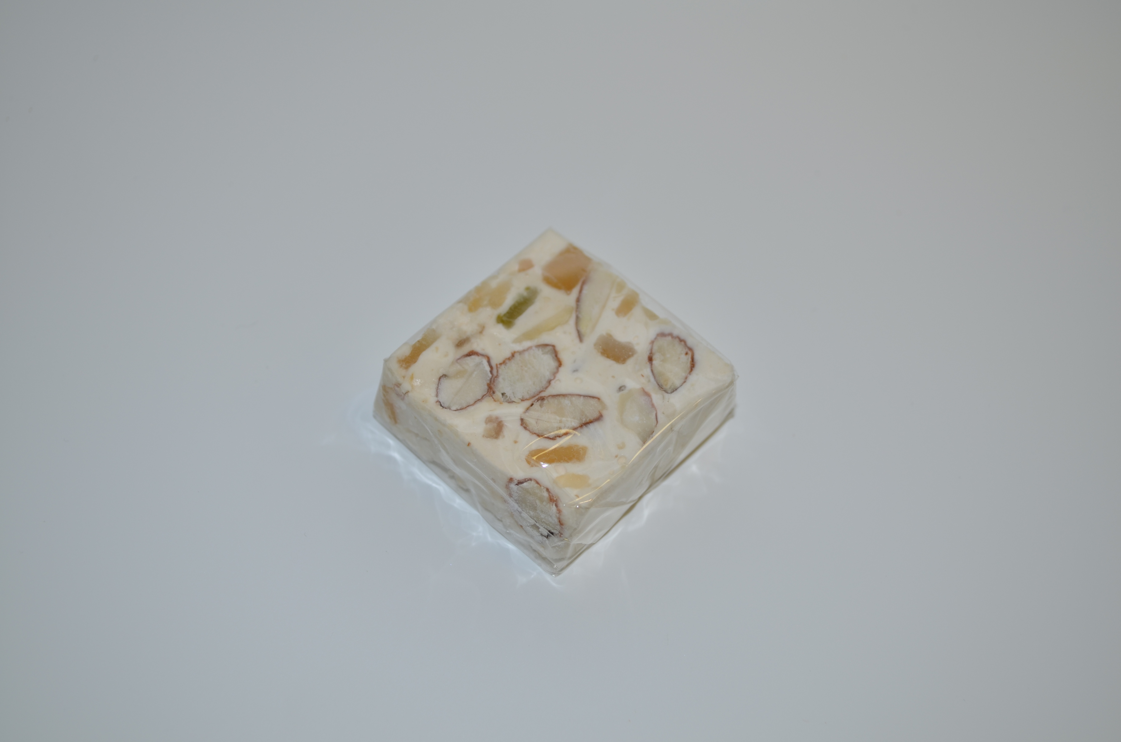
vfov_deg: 25.6
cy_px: 371
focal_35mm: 52
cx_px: 560
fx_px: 1631
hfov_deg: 37.9
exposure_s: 1/60
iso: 100
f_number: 5
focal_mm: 35
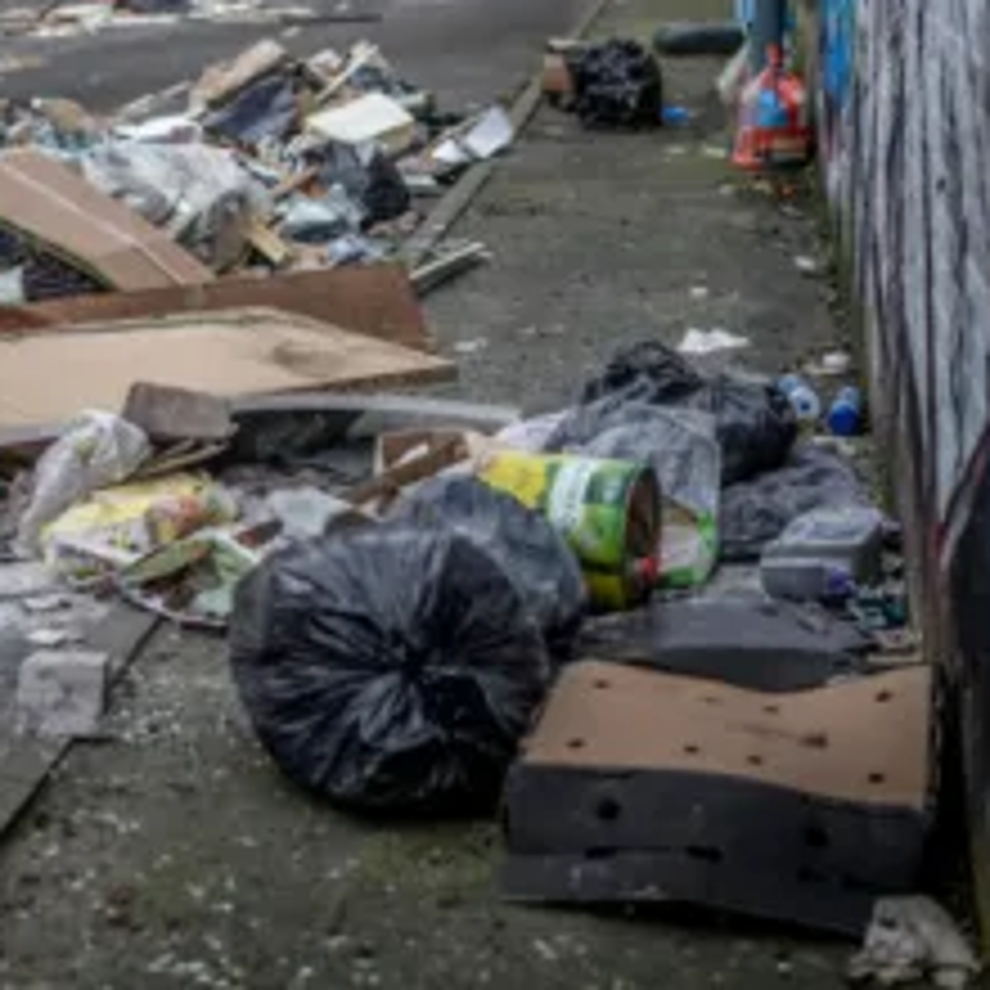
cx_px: 234
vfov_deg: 20.1
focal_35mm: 85
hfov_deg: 20.2
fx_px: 2750
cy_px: 135
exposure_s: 1/1000
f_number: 1.4
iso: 250
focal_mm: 35
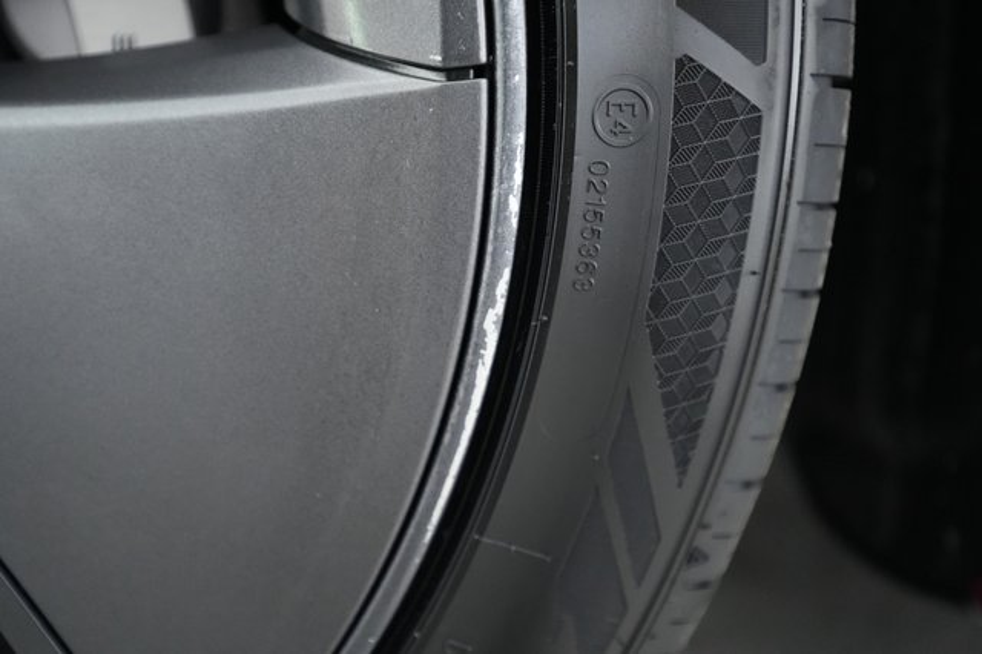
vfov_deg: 46.4
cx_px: 491
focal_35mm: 28
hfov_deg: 65.5
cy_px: 327
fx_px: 763
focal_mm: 28
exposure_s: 1/60
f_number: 2.8
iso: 6400
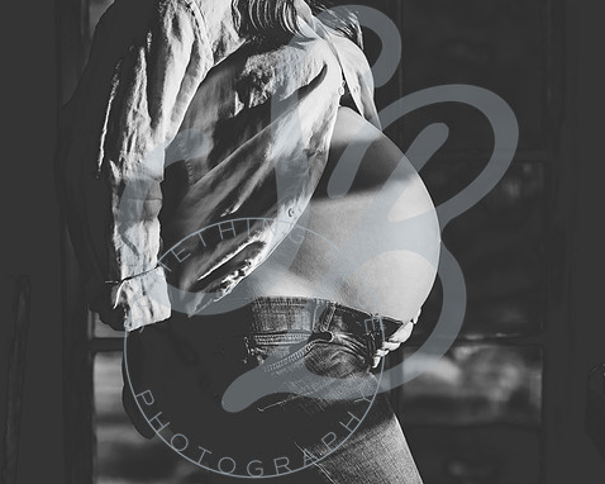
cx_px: 320
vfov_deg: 15.7
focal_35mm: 98
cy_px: 241
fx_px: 1754
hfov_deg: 19.6
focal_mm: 85
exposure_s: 1/2000
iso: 100
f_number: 2.8
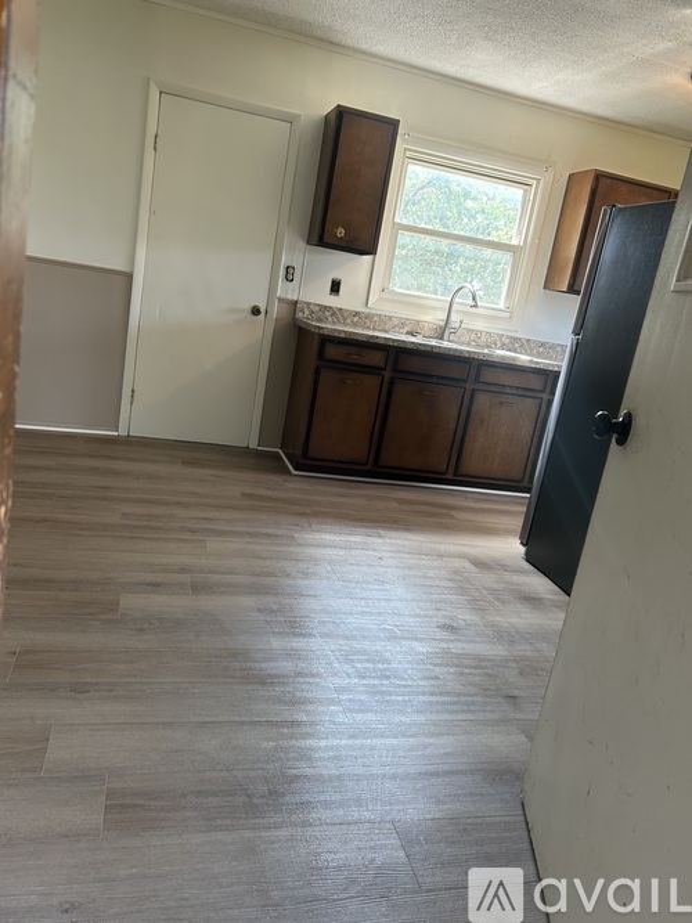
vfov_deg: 67.3
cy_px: 462
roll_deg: -9.1
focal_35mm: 26
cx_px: 346
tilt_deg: -10.7
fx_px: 693
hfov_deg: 53.0
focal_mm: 5.7
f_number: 1.5
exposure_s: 1/120
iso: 100
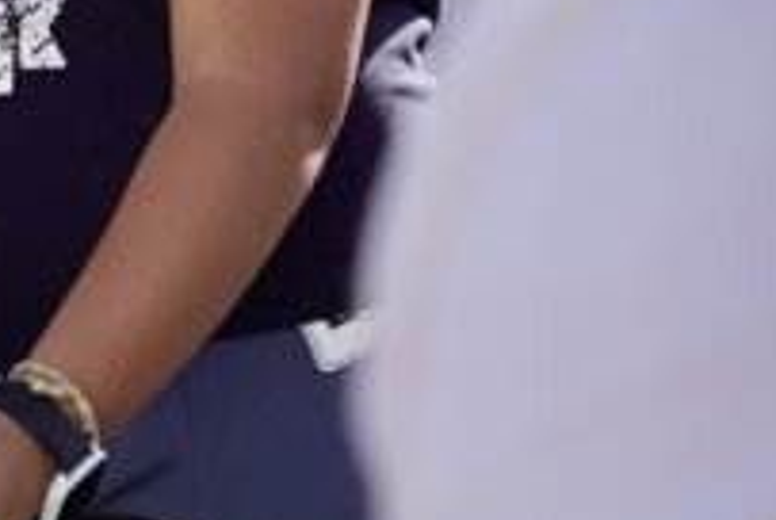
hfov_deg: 2.5
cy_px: -916
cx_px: -1644
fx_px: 17528
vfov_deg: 1.7
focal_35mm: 812
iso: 100
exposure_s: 1/320
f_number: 5.6
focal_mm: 86
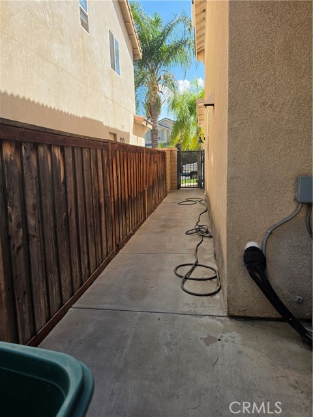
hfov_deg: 58.9
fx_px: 277
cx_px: 156
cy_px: 208
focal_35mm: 23
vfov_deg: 73.9
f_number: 1.4
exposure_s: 1/4764
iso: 64
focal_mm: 6.5
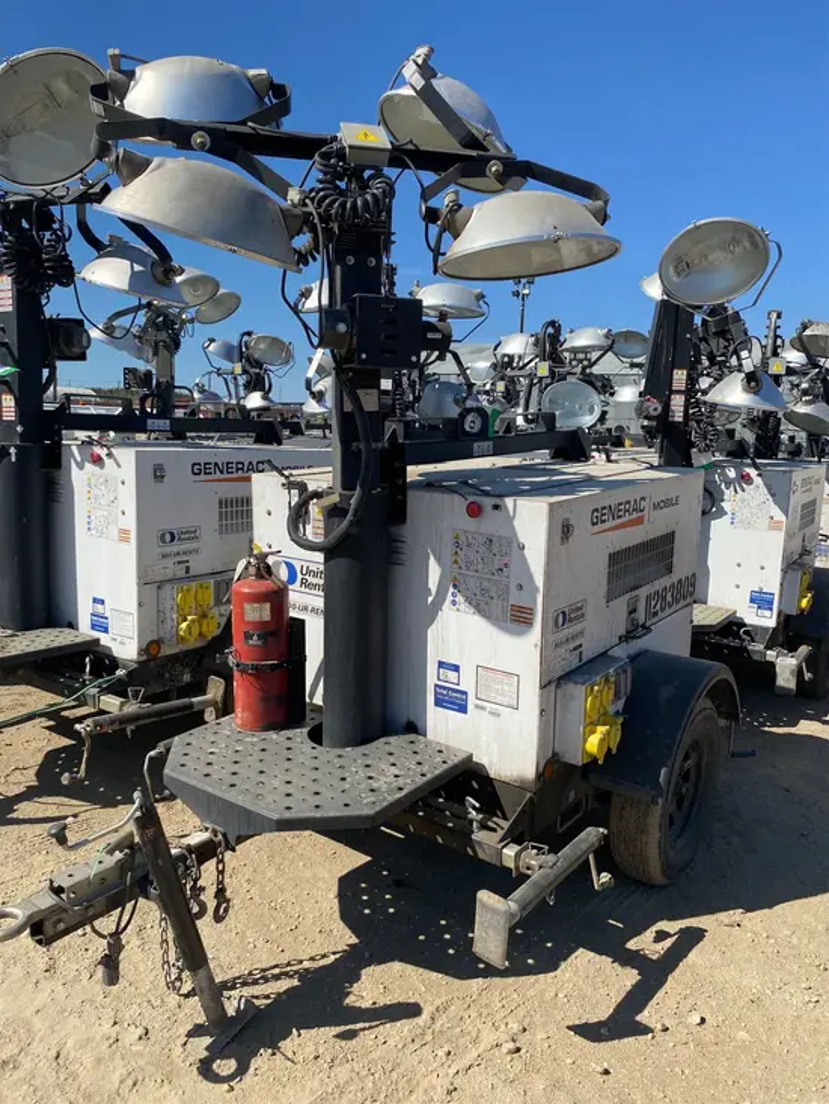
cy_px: 552
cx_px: 414
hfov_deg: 53.1
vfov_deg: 67.3
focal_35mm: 26
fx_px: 830
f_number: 1.8
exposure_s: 1/2967
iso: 32
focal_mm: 4.25
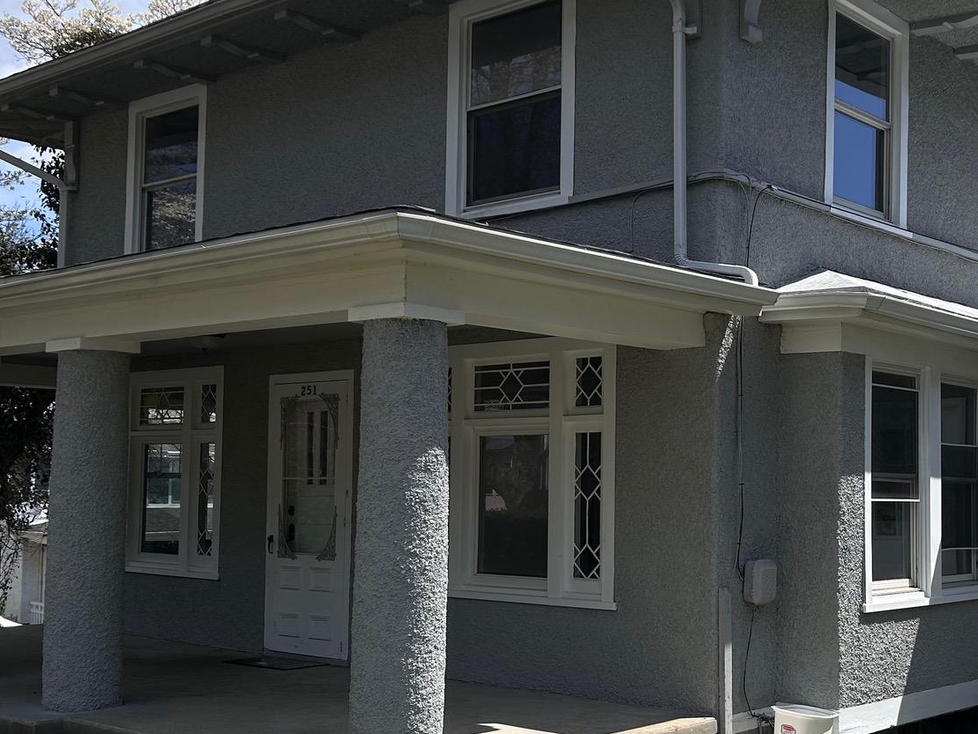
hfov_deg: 39.5
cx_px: 577
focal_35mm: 48
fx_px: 1356
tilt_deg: +2.2
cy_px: 428
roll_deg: -1.3
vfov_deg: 30.2
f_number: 1.5
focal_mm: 5.7
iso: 50
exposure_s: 1/5882
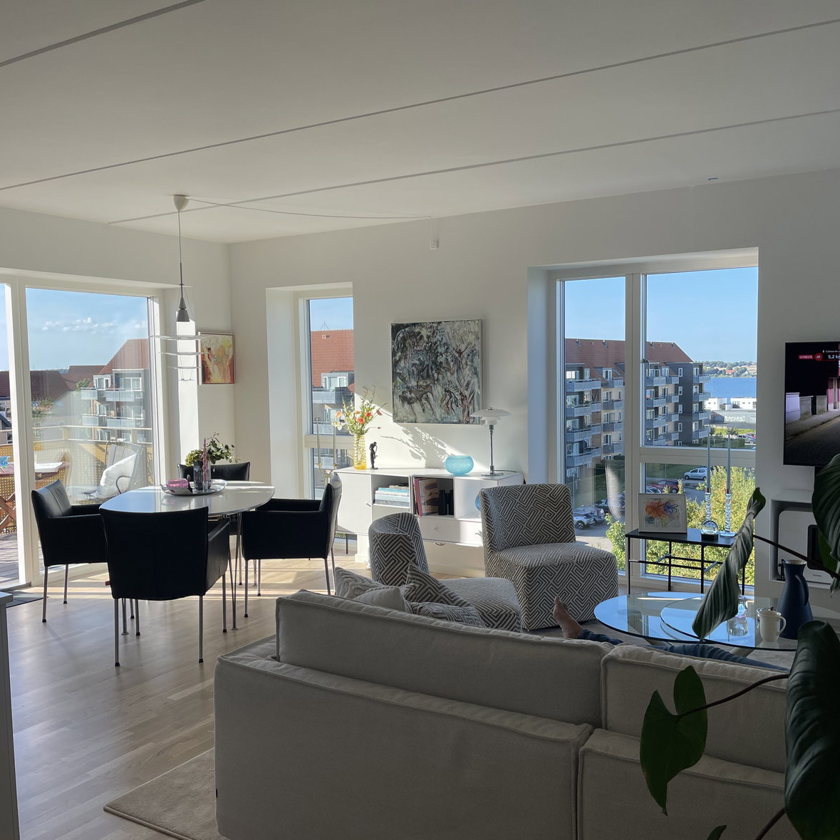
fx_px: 824
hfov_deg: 54.0
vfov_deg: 54.0
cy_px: 425
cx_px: 446
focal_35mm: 30
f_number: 1.6
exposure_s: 1/894
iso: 32
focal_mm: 5.1
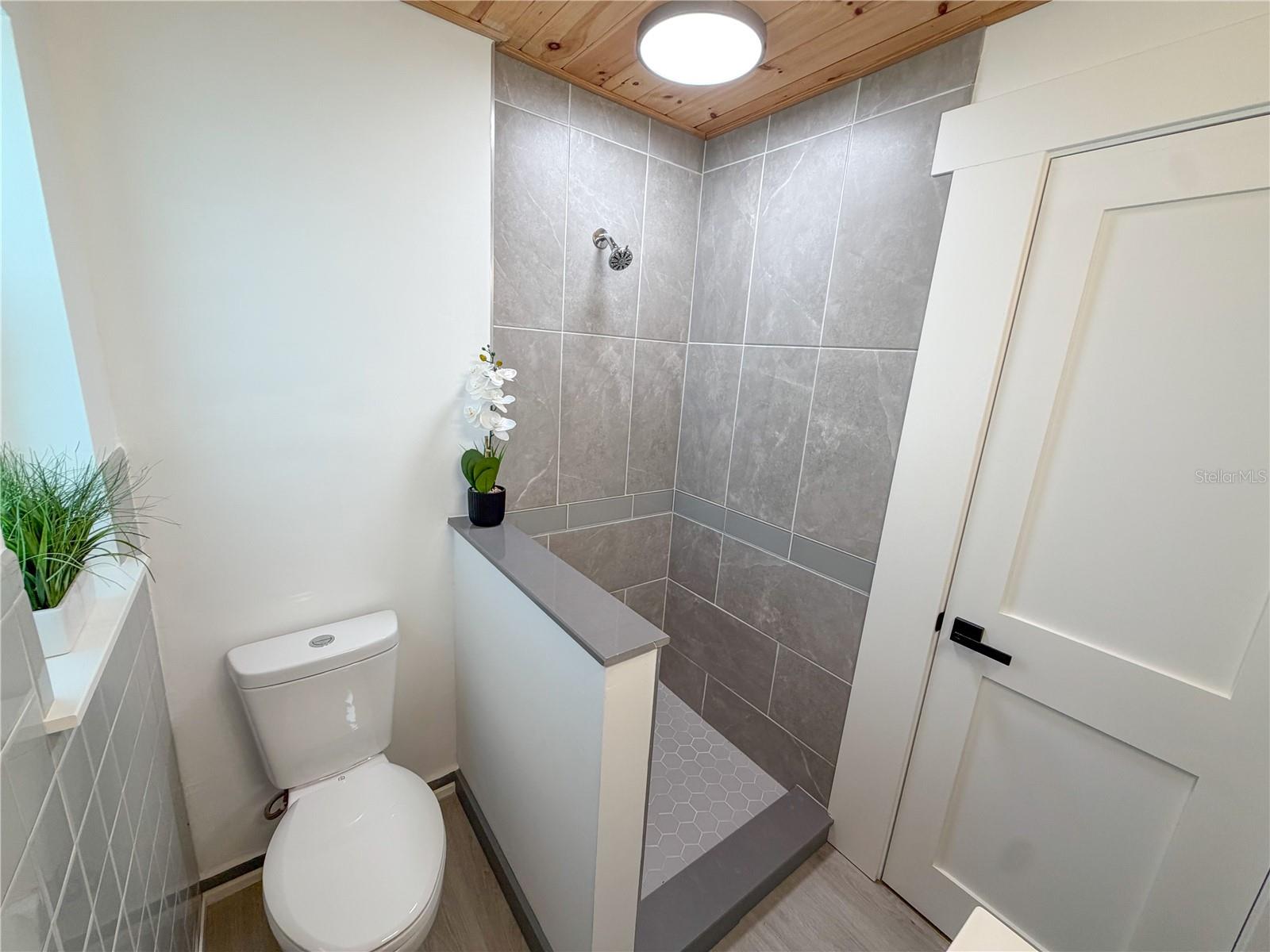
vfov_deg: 85.7
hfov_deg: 102.1
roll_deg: -3.5
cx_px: 635
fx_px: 514
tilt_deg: -13.5
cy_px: 476
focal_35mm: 14
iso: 125
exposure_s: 1/120
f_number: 2.2
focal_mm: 2.22
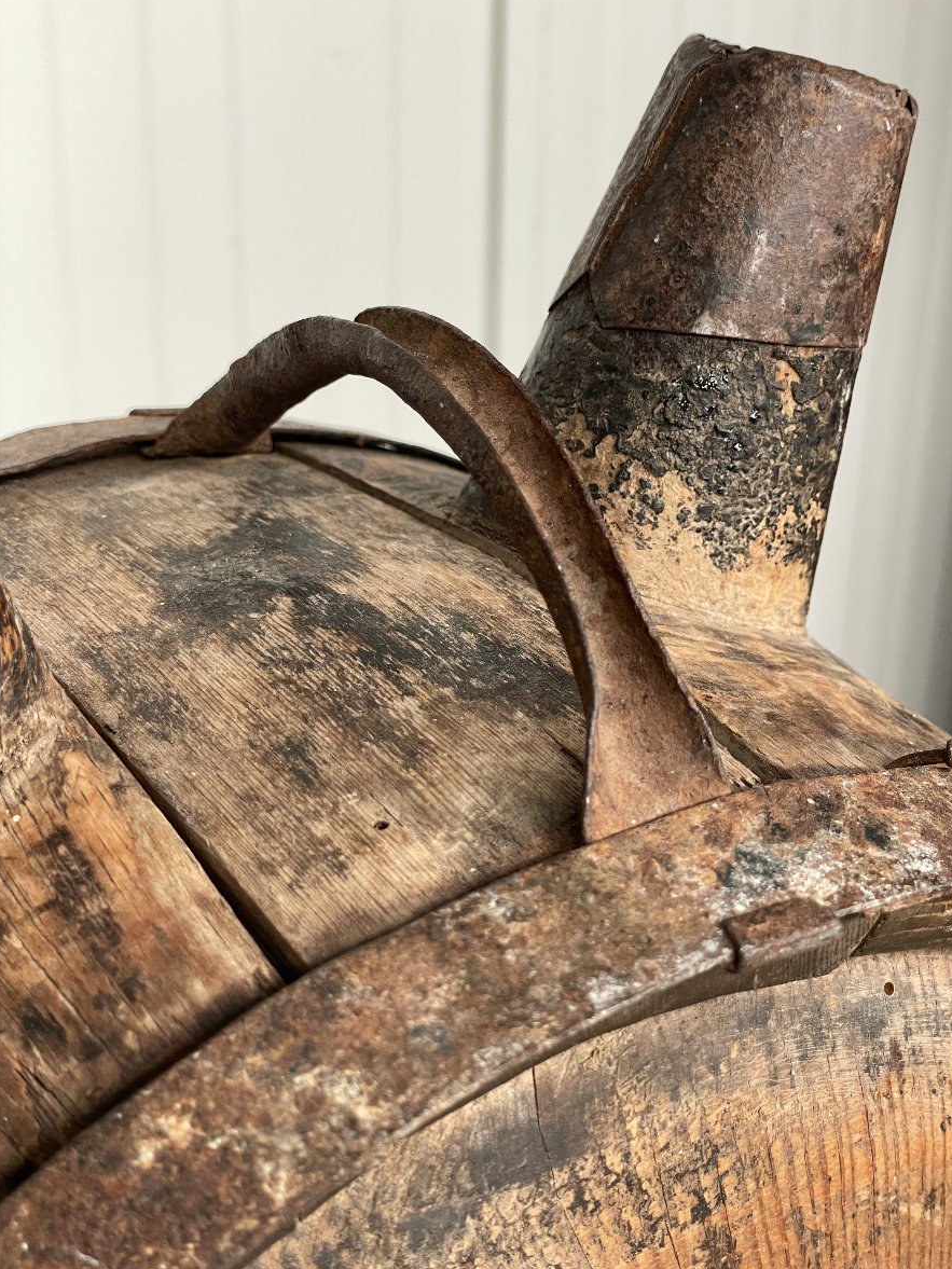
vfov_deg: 36.2
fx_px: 1943
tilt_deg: -23.7
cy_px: 640
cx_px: 482
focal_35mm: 53
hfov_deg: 27.5
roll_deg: -0.9
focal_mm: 6
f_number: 2
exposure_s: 1/99
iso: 80
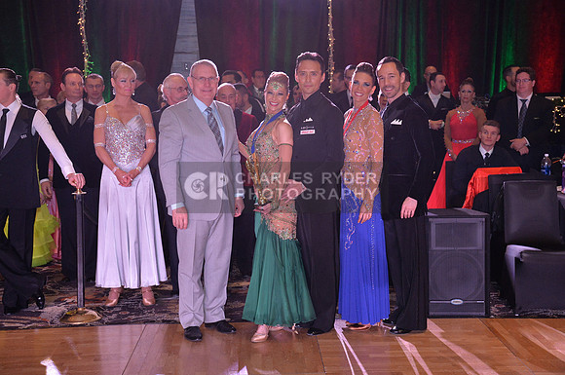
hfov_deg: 34.5
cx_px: 282
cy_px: 188
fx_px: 909
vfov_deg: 23.3
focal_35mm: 58
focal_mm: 58
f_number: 5.6
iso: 2500
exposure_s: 1/250
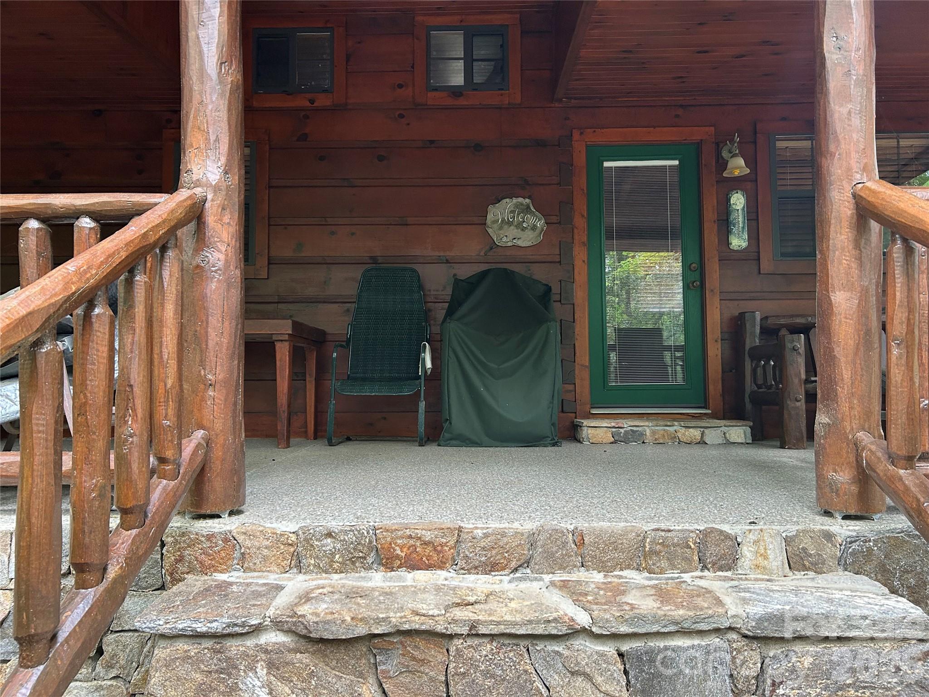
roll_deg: +0.2
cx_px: 464
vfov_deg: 53.1
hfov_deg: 67.3
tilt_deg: +3.0
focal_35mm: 26
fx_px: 698
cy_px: 348
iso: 125
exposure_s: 1/60
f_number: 1.5
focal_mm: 5.7
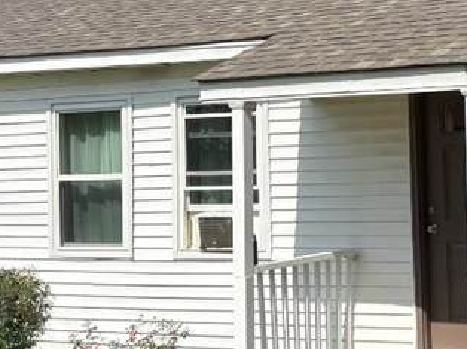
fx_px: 1429
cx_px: 446
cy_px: 68
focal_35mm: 106
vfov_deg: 13.9
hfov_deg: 18.2
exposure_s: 1/4608
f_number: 1.6
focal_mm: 5.96
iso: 50
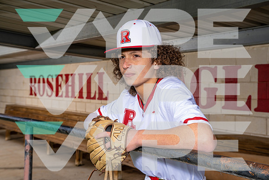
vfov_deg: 30.5
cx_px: 134
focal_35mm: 44
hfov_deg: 44.5
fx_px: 329
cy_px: 90
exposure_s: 1/250
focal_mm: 44
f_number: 5.6
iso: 100
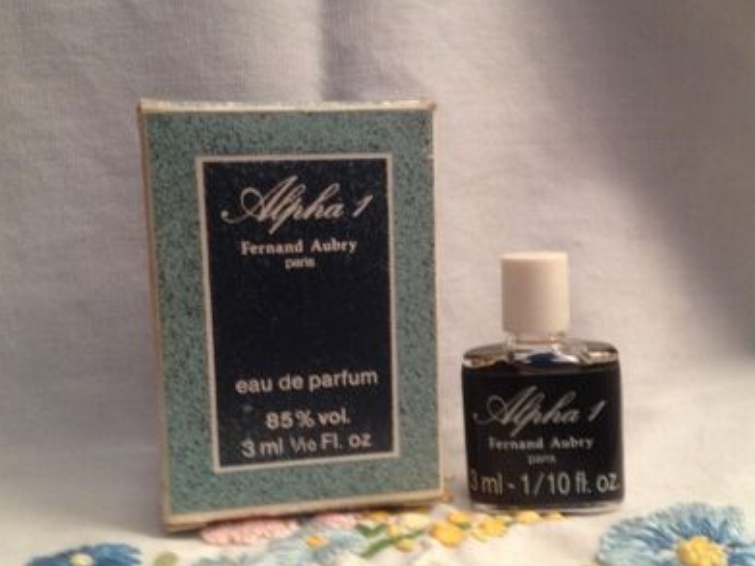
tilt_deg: -10.2
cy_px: 297
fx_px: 938
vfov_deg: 33.6
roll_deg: -1.2
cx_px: 404
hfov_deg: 43.8
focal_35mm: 43
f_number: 2.4
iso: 250
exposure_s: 1/20
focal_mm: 4.28
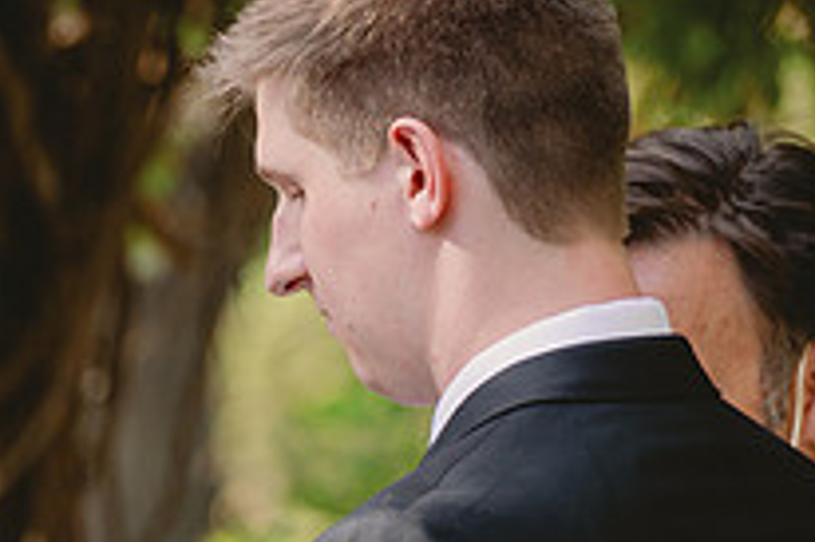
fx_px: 16015
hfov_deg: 2.9
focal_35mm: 708
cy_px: 938
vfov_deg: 1.9
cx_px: -232
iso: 100
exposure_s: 1/200
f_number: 2.8
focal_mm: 200
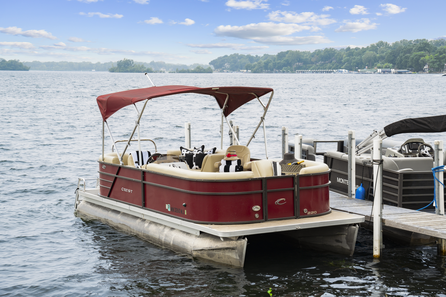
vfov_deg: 18.2
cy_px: 148
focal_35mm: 75
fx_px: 929
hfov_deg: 27.0
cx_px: 223
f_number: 5
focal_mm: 50
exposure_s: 1/200
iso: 100
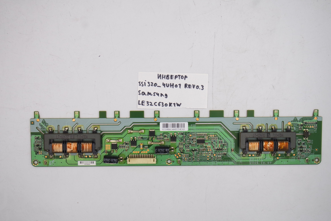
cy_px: 110
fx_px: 441
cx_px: 166
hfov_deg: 41.1
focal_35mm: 48
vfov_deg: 28.1
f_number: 5.6
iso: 160
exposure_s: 1/125
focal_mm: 18
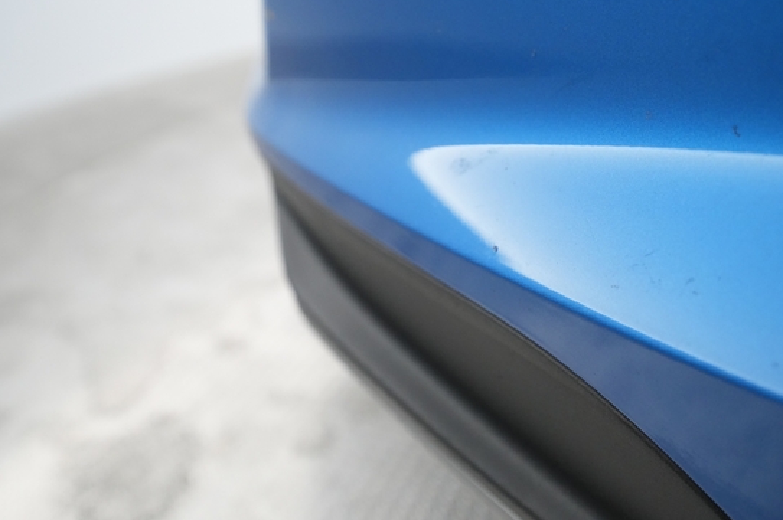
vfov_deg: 39.9
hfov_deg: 57.2
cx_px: 424
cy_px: 259
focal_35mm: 33
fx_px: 717
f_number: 4.5
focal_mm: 28
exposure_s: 1/100
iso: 5000
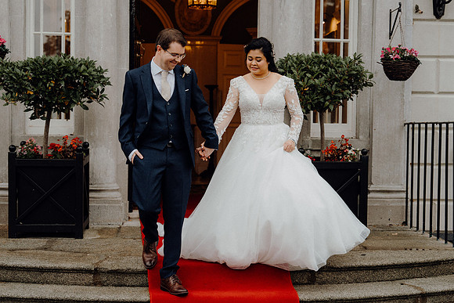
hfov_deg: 28.8
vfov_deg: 19.5
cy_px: 152
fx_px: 883
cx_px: 227
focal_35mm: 70
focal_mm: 70
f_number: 3.5
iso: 500
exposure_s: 1/160
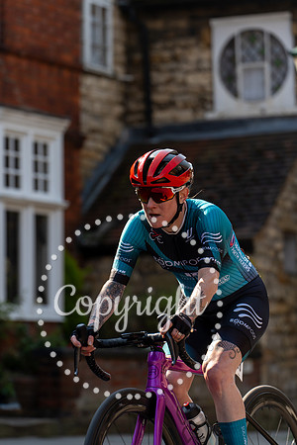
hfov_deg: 8.6
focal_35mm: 160
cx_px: 148
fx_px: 1980
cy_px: 222
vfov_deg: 12.8
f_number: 4.5
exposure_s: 1/1000
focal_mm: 160
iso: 200
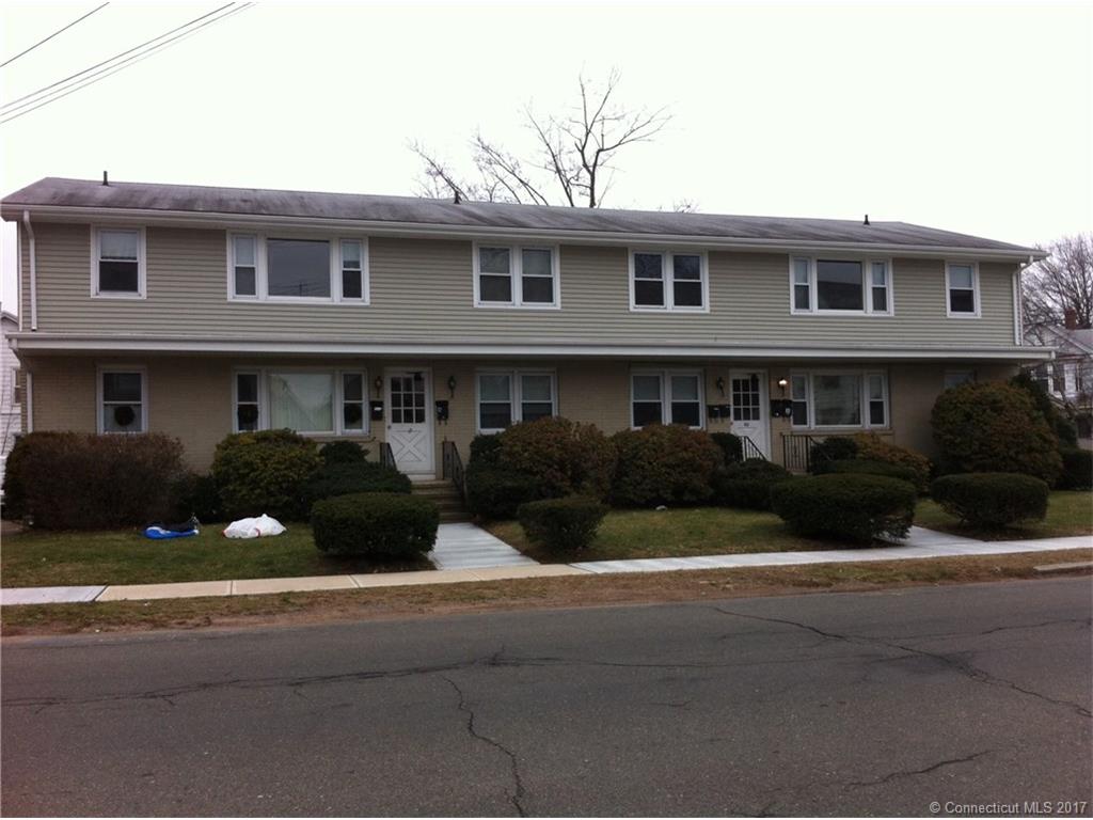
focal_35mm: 35
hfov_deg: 52.6
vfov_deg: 40.7
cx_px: 546
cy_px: 410
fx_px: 1105
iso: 80
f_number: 2.8
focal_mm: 3.85
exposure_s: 1/219
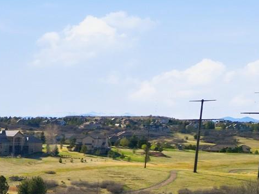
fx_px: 606
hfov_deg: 21.6
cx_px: -86
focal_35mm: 81
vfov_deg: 17.2
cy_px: 245
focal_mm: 6.7
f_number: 1.7
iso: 170
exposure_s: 1/5000
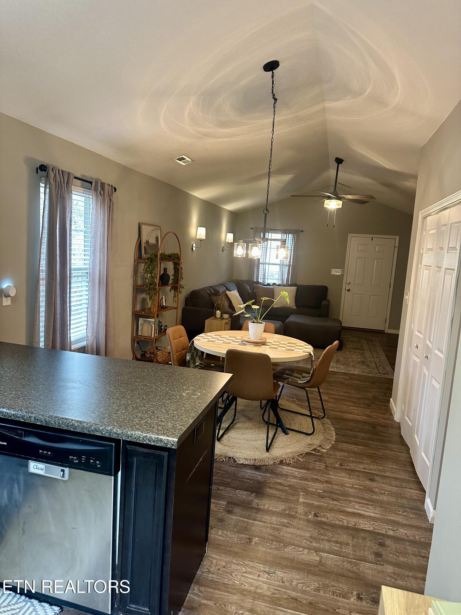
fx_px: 426
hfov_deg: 56.8
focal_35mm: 24
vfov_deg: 71.6
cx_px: 230
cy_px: 308
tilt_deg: -7.3
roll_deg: -5.1
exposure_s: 1/60
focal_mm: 6.86
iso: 250
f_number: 1.78
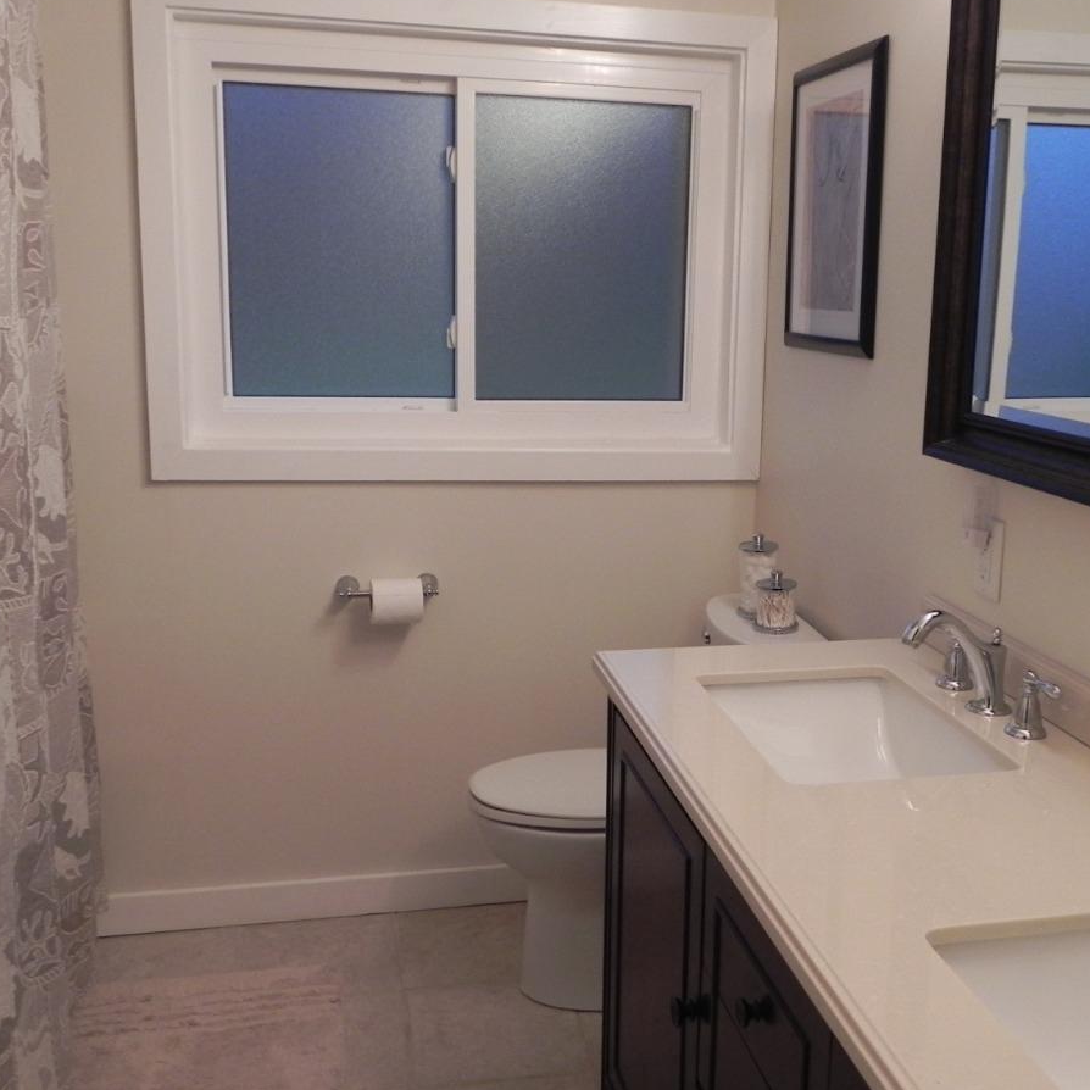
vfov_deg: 44.9
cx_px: 633
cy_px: 562
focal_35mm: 37
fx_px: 1318
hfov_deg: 44.8
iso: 234
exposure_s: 1/30
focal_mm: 4.6
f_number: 2.8
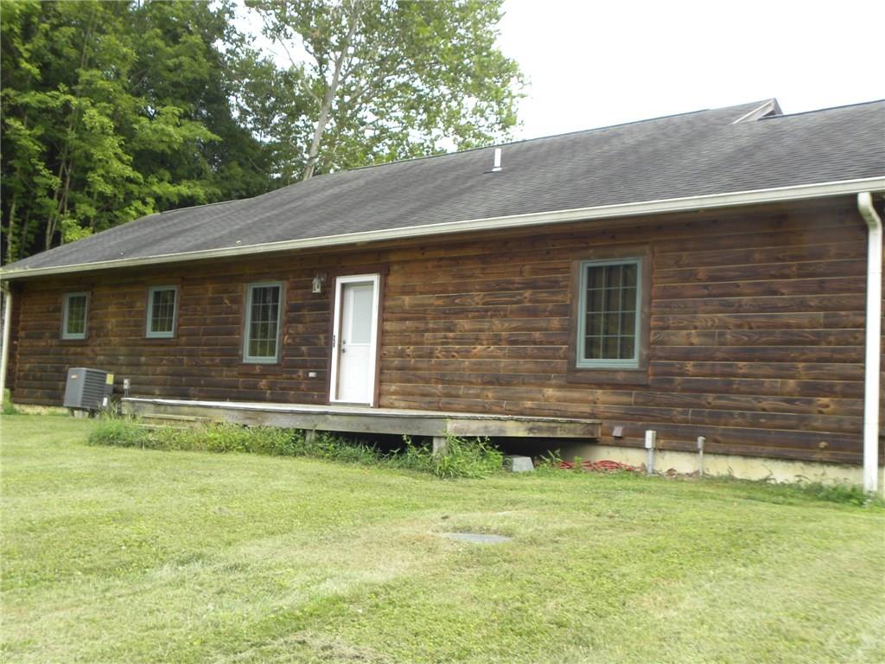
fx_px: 946
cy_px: 332
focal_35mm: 37
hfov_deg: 50.1
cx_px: 442
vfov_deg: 38.7
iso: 64
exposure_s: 1/88.3
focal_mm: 6.6
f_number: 3.5
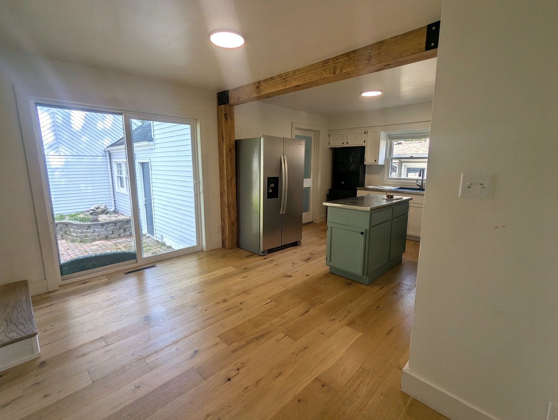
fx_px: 258
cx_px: 279
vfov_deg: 78.3
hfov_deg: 94.4
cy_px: 210
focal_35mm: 16
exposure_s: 1/204
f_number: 2.2
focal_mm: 2.35
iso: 47
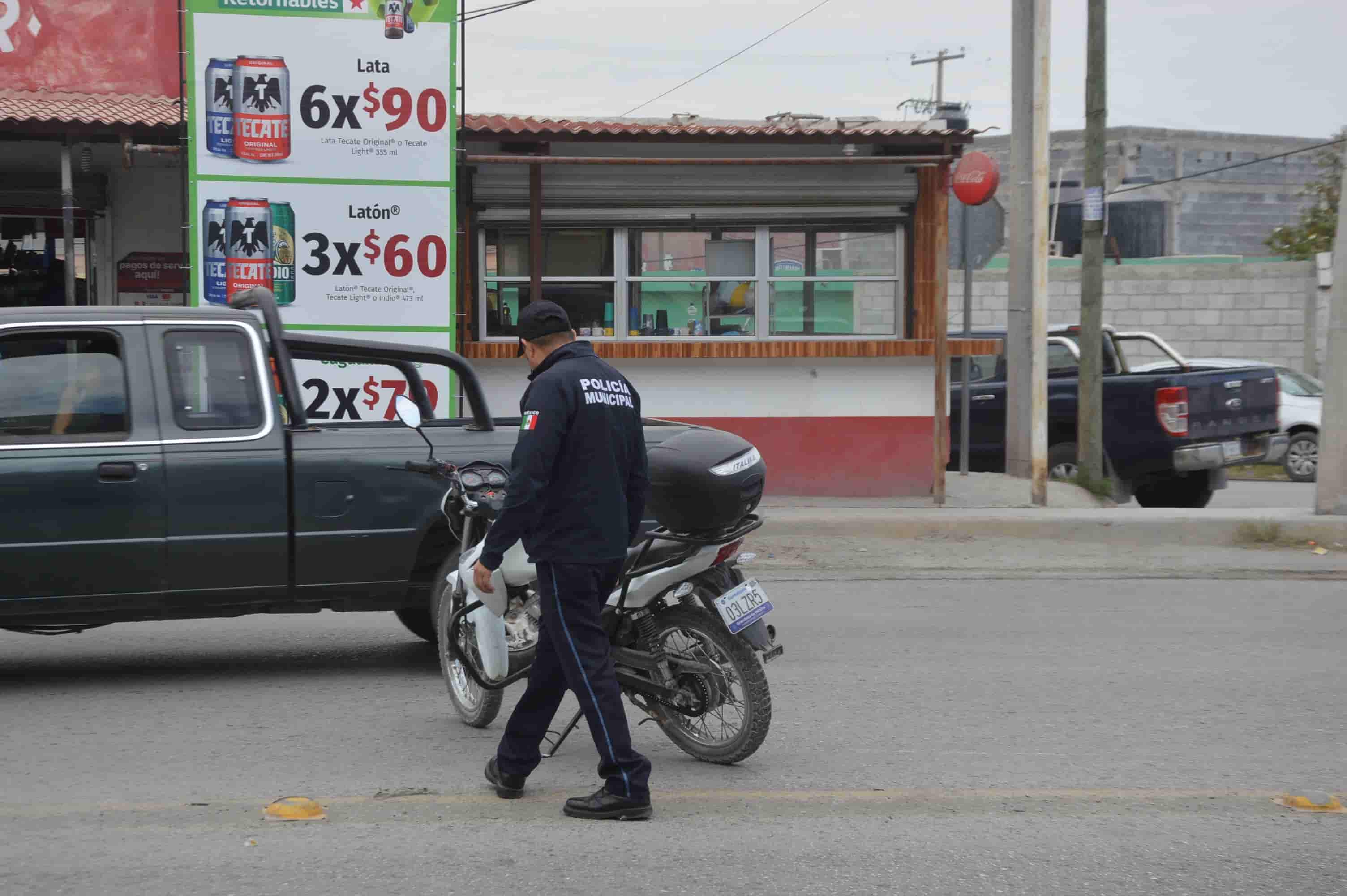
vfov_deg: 20.1
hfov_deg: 29.9
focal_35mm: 68
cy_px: 448
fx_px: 2523
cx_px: 674
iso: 100
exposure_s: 1/250
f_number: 8
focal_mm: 45
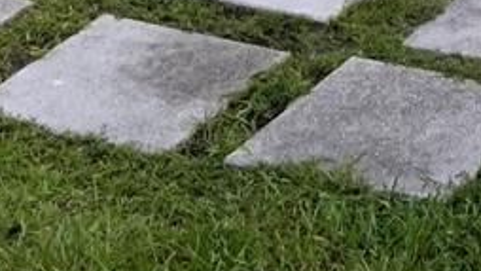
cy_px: -603
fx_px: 2539
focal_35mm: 199
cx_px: 708
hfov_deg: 10.5
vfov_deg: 5.6
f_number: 1.8
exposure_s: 1/365
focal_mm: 3
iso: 16
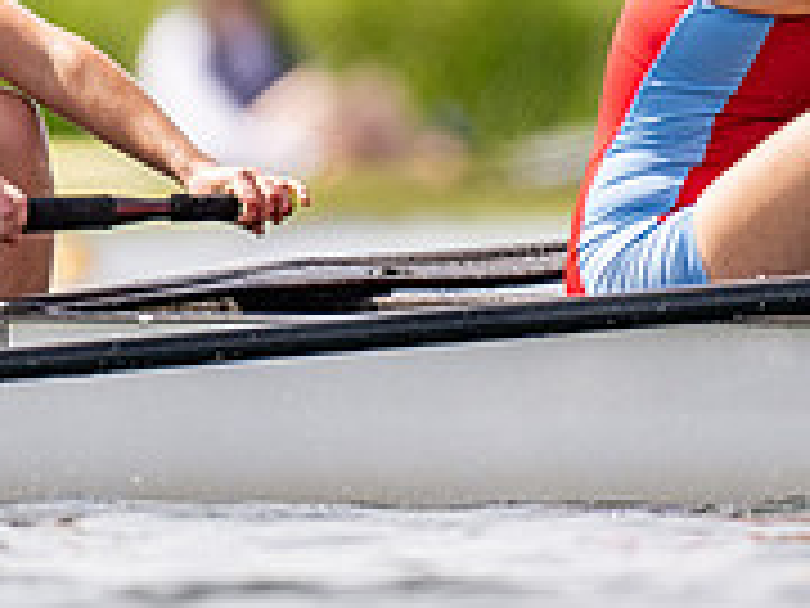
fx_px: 65098
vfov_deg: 0.5
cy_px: 23
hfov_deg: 0.7
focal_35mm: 2782
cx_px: -369
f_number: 4
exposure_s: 1/2500
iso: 200
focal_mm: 600
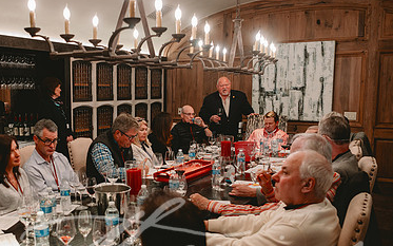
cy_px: 138
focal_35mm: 38
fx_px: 407
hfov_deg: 50.4
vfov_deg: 33.5
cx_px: 124
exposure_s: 1/160
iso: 1600
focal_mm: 24
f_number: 2.8
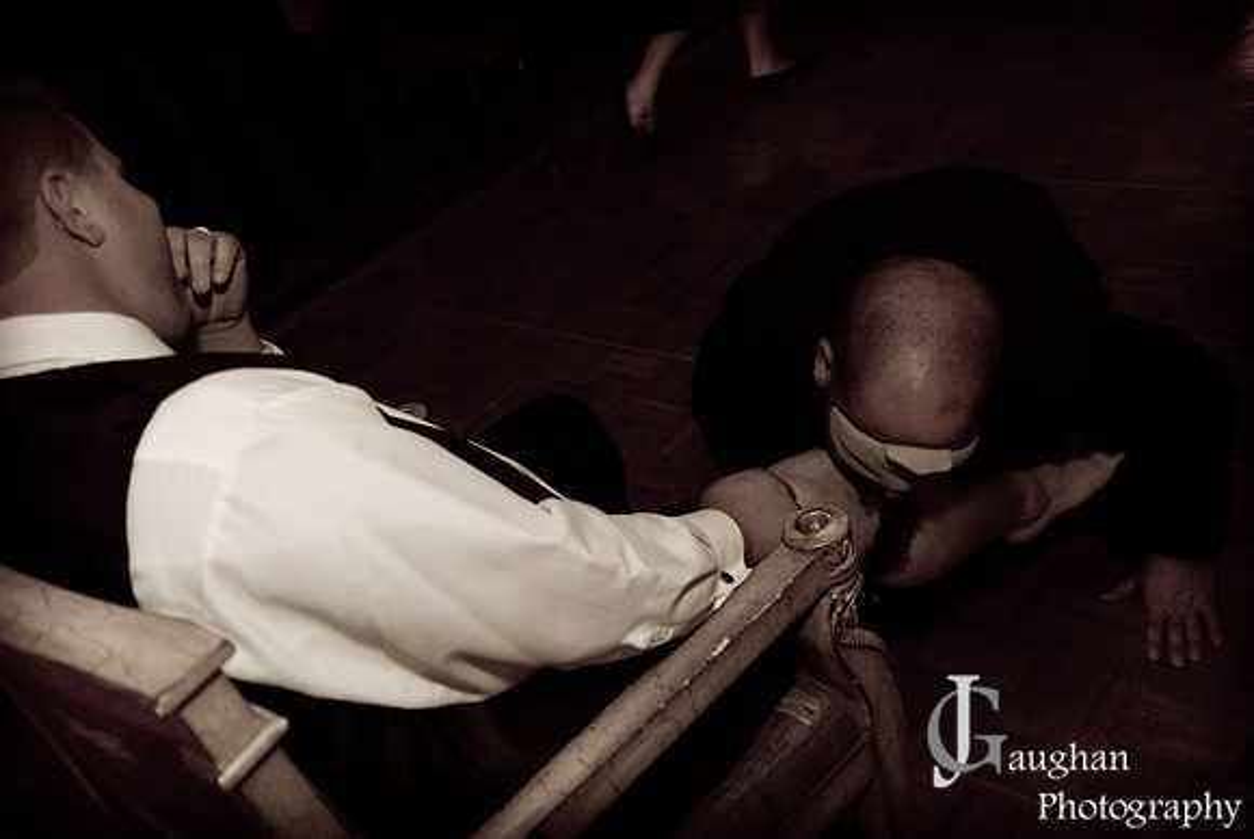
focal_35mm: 39
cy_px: 420
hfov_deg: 49.5
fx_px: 1360
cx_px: 627
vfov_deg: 34.3
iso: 640
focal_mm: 26
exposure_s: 1/60
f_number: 2.8
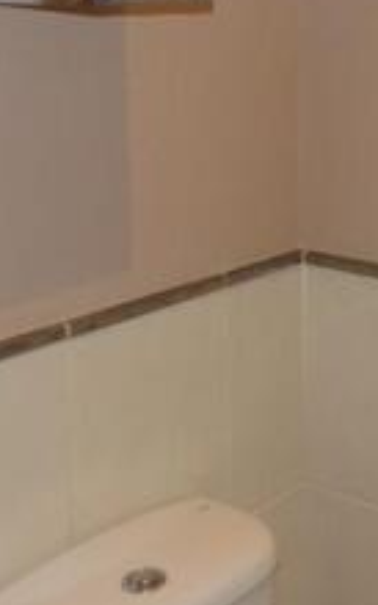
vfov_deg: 30.8
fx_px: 1071
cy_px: 123
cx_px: 440
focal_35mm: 65
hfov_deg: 19.0
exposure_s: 1/30
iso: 200
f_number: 3.1
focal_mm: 4
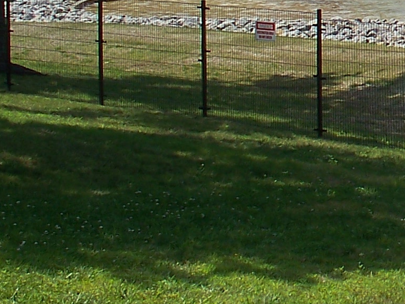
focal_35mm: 153
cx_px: 775
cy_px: -145
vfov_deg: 9.4
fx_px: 1790
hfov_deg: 11.7
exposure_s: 1/500
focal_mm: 7.54
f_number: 5
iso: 80
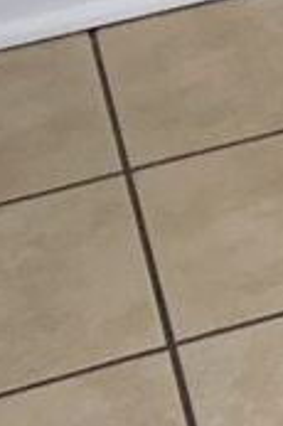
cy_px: -569
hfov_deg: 5.5
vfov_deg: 8.4
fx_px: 2658
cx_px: 1011
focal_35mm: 225
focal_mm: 4.25
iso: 80
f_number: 1.8
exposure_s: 1/60
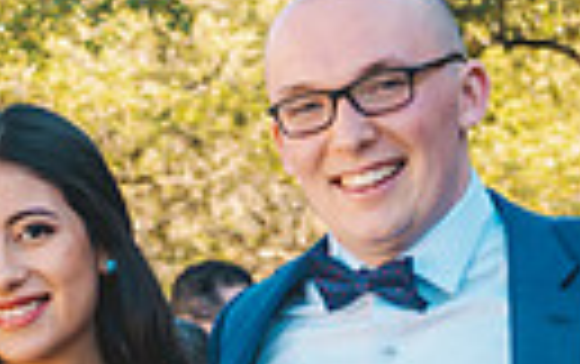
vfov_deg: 5.9
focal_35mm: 220
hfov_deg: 9.5
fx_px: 3482
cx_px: 63
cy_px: 555
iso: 200
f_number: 4
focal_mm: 48
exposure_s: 1/160
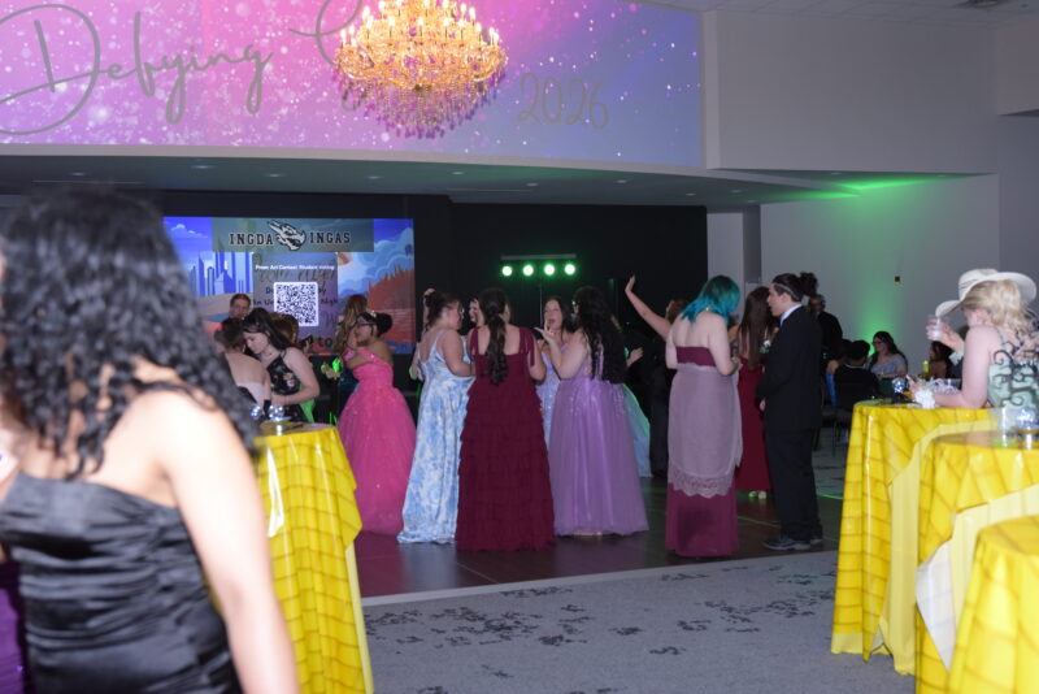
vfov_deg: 28.1
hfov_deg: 41.1
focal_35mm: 48
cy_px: 347
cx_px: 520
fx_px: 1386
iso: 2500
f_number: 4
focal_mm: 48
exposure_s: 1/200
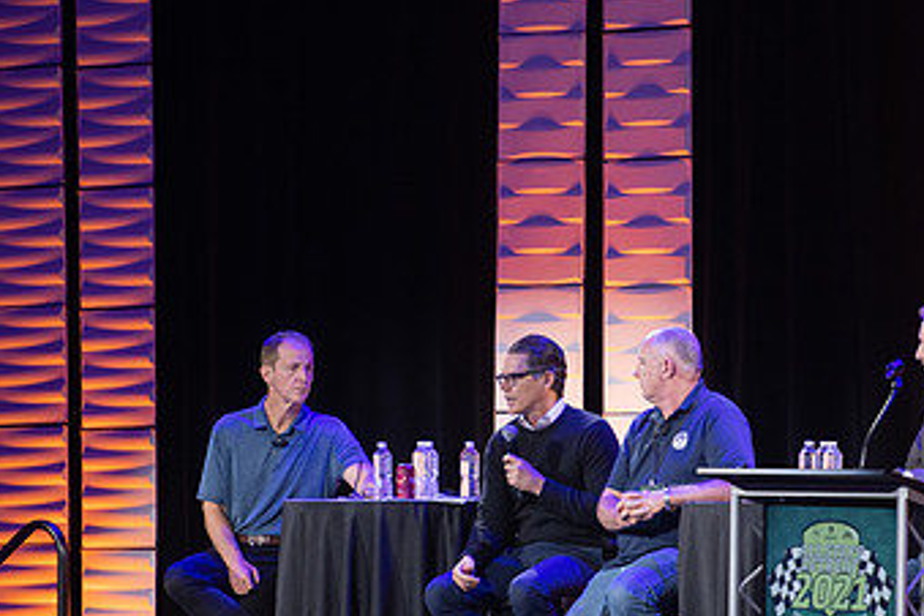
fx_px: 8777
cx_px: 594
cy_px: 432
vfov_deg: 4.0
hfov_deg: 6.0
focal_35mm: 342
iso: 500
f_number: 3.2
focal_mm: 200
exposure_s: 1/250
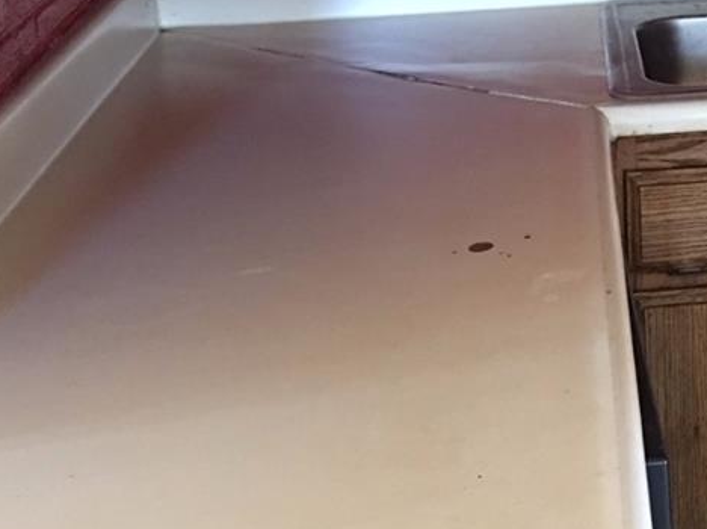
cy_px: -104
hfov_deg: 19.3
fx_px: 1897
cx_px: 956
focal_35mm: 93
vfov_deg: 15.3
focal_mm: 4.15
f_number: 2.2
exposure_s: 1/10
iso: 100
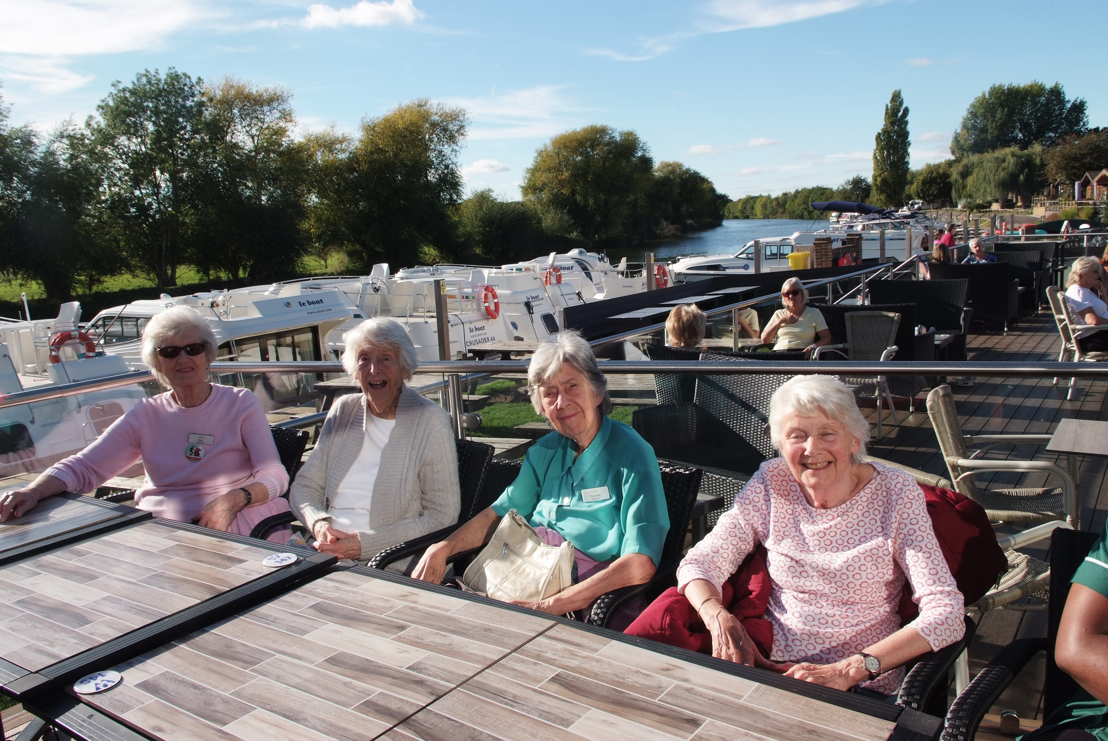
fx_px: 894
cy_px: 370
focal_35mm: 29
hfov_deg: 63.6
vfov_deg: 45.1
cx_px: 554
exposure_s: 1/125
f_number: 11
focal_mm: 19
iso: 200
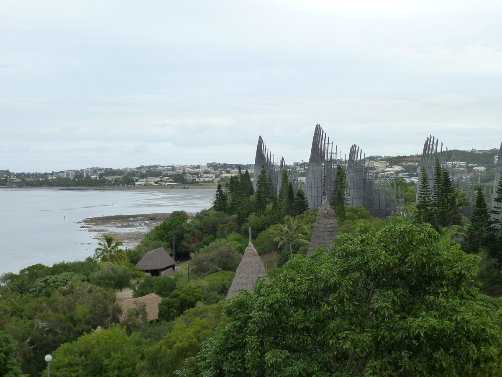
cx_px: 251
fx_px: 696
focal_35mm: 48
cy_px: 188
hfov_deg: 39.7
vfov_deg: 30.3
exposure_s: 1/200
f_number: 4
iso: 125
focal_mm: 7.9
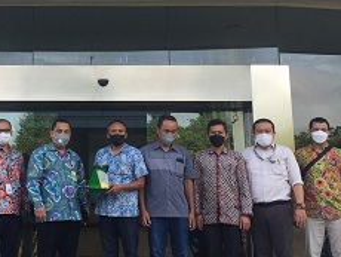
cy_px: 85
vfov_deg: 23.2
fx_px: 621
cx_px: 71
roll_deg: -1.2
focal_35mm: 63
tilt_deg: +12.9
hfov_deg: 30.0
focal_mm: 4.15
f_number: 2.2
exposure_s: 1/316
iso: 32
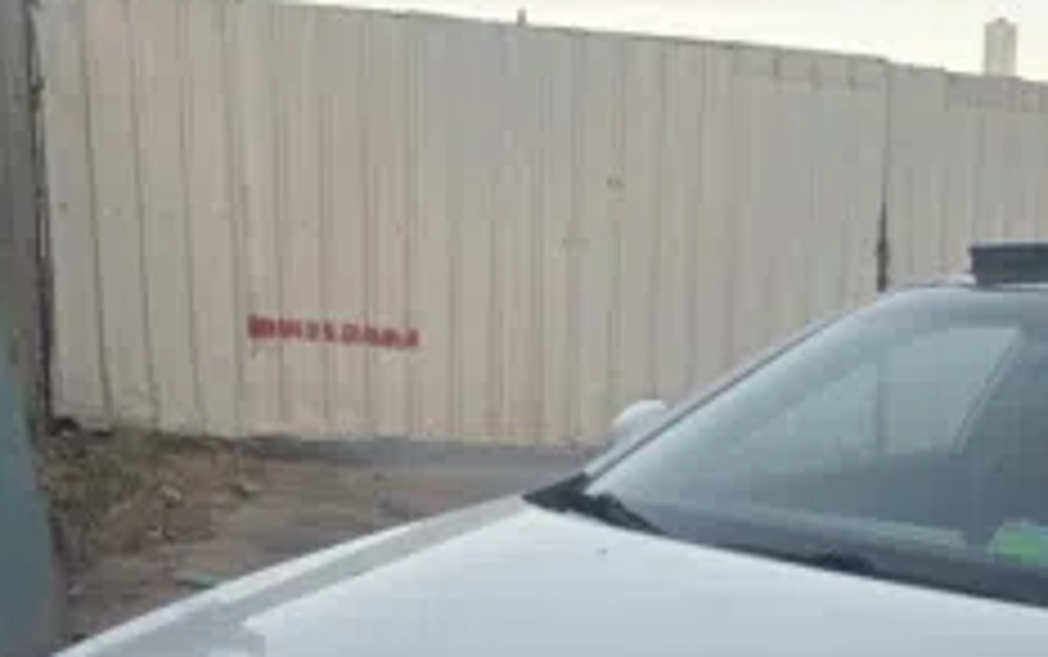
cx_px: 913
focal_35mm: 67
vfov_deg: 18.5
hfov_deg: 29.5
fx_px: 1915
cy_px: 778
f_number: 1.7
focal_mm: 6.3
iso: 50
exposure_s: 1/359
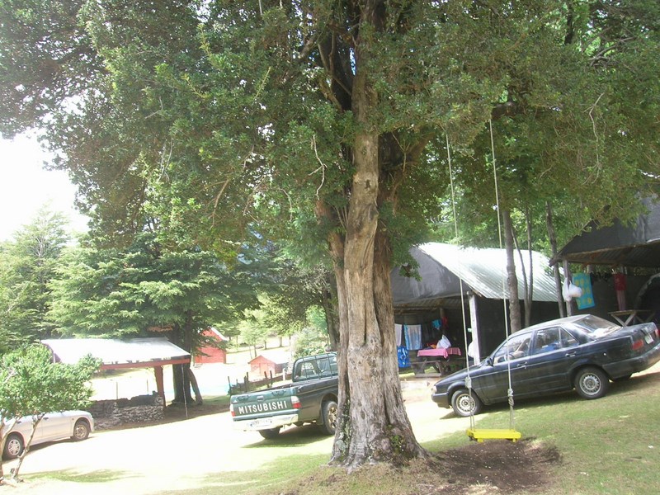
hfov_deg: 54.0
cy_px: 248
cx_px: 330
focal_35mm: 34
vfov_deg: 41.8
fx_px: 648
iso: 50
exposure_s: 1/49.4
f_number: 4.9
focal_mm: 5.7
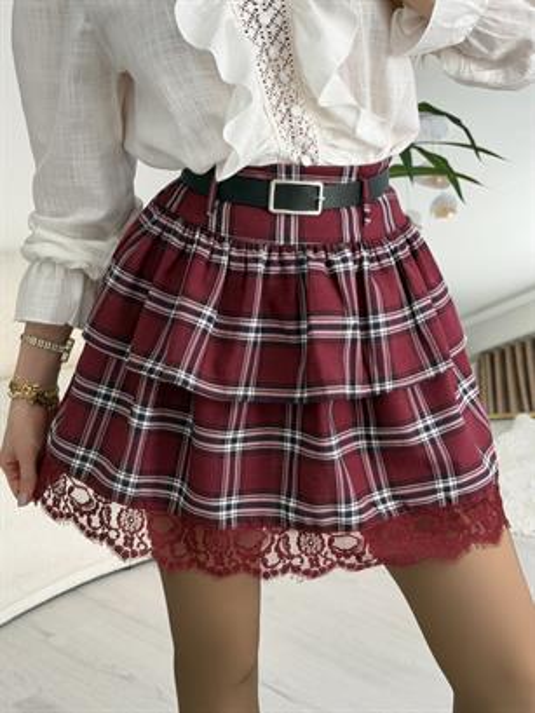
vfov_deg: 39.6
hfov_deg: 30.3
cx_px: 268
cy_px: 356
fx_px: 989
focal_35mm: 48
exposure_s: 1/136
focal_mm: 6.76
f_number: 1.78
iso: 125
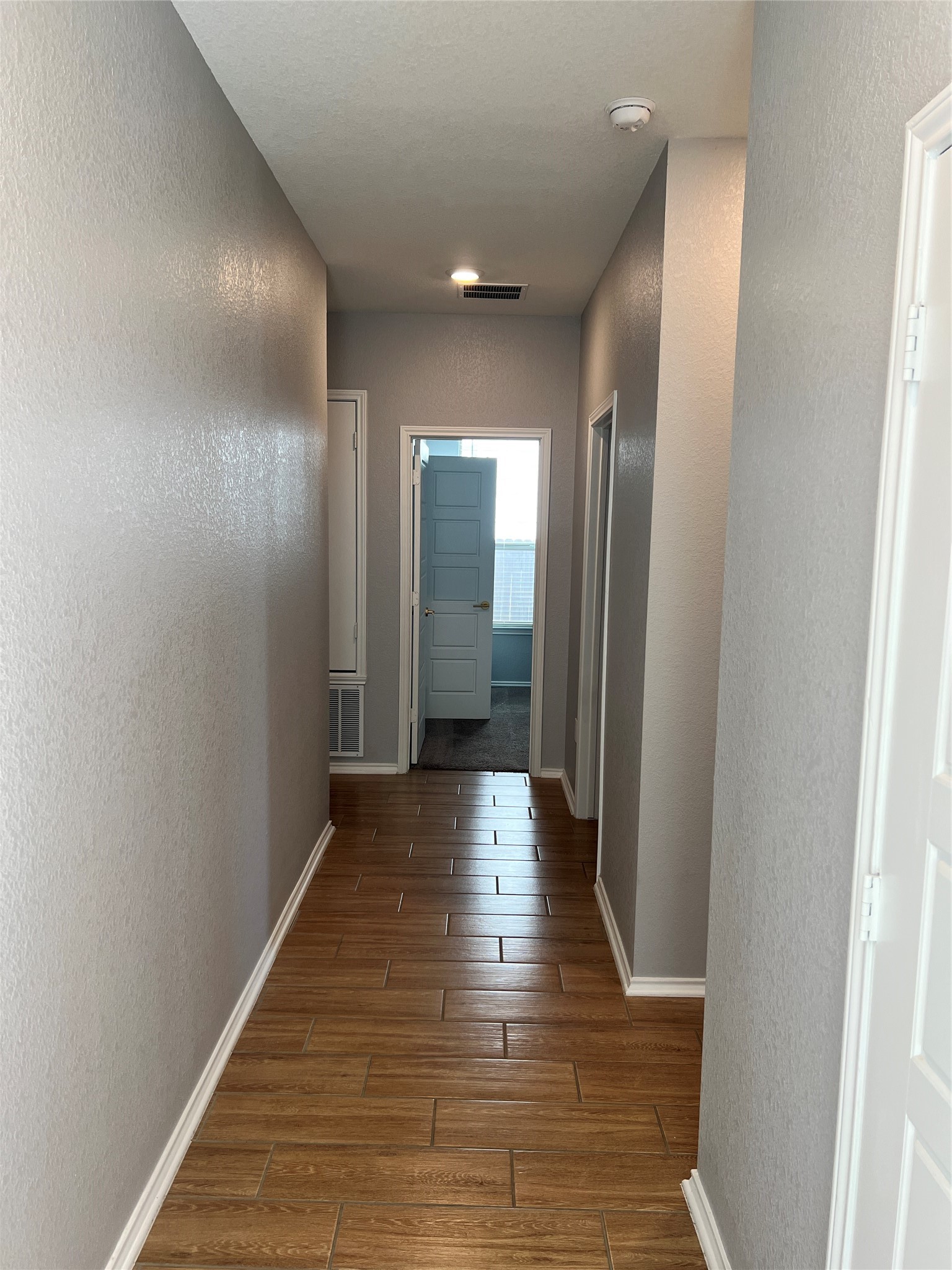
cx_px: 476
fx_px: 953
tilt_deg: -7.4
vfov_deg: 67.3
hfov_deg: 53.1
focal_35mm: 26
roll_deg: -0.8
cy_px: 635
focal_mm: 5.7
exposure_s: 1/120
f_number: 1.5
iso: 80
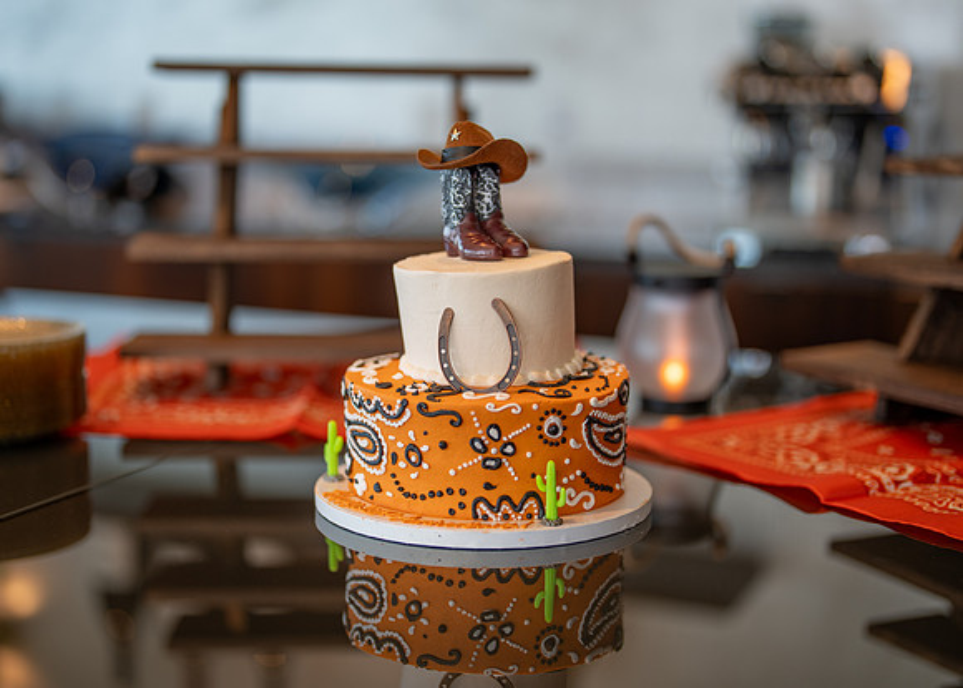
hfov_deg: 34.0
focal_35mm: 58
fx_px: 1574
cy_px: 331
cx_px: 471
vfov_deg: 24.6
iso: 100
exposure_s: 1/320
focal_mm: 50
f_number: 1.2
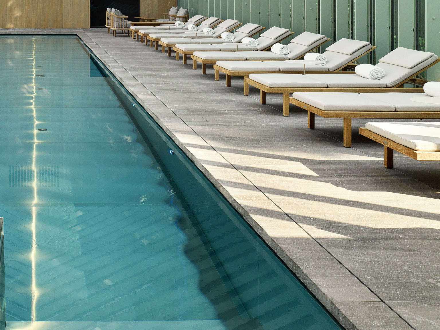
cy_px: -19
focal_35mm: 53
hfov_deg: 34.1
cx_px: 40
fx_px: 674
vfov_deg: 25.8
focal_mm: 30
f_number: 11
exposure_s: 1/125
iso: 200
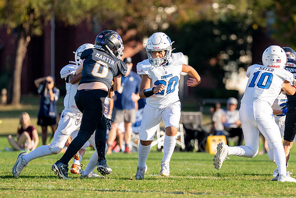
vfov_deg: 3.4
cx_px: 221
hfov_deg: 5.0
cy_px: 107
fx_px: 3357
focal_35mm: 408
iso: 400
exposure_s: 1/4000
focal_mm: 200
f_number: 2.8
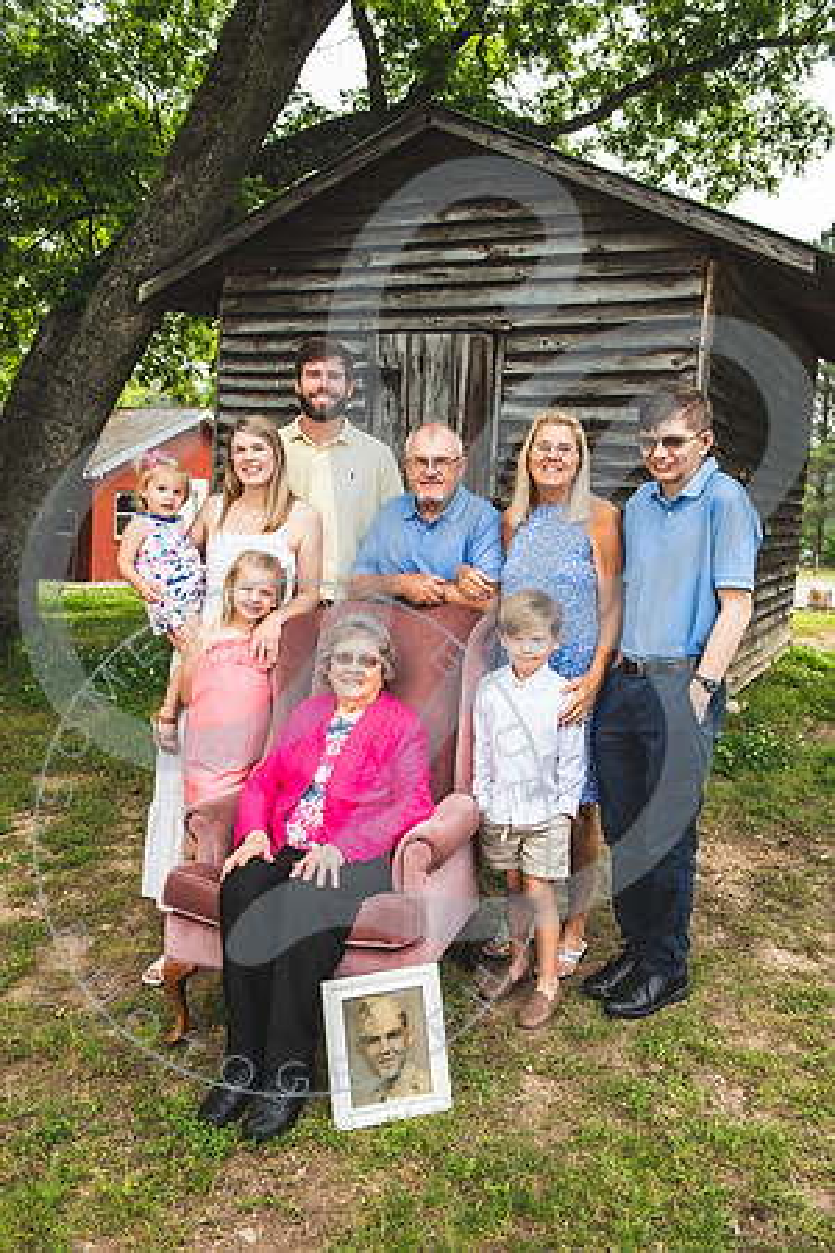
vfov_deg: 60.3
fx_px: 1078
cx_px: 418
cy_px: 626
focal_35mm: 31
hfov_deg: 42.3
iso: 200
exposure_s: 1/200
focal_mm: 31
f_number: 5.6
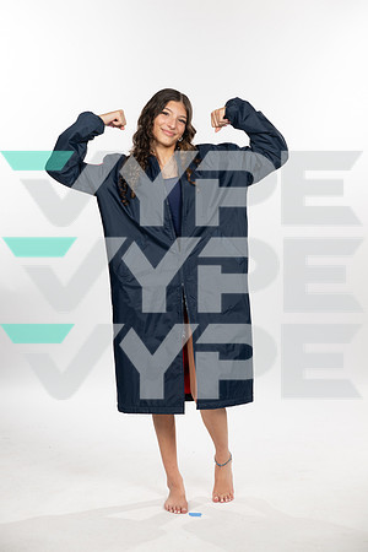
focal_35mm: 65
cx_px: 184
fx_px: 997
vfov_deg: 31.0
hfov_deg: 20.9
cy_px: 276
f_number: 5.6
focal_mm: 65
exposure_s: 1/250
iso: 200
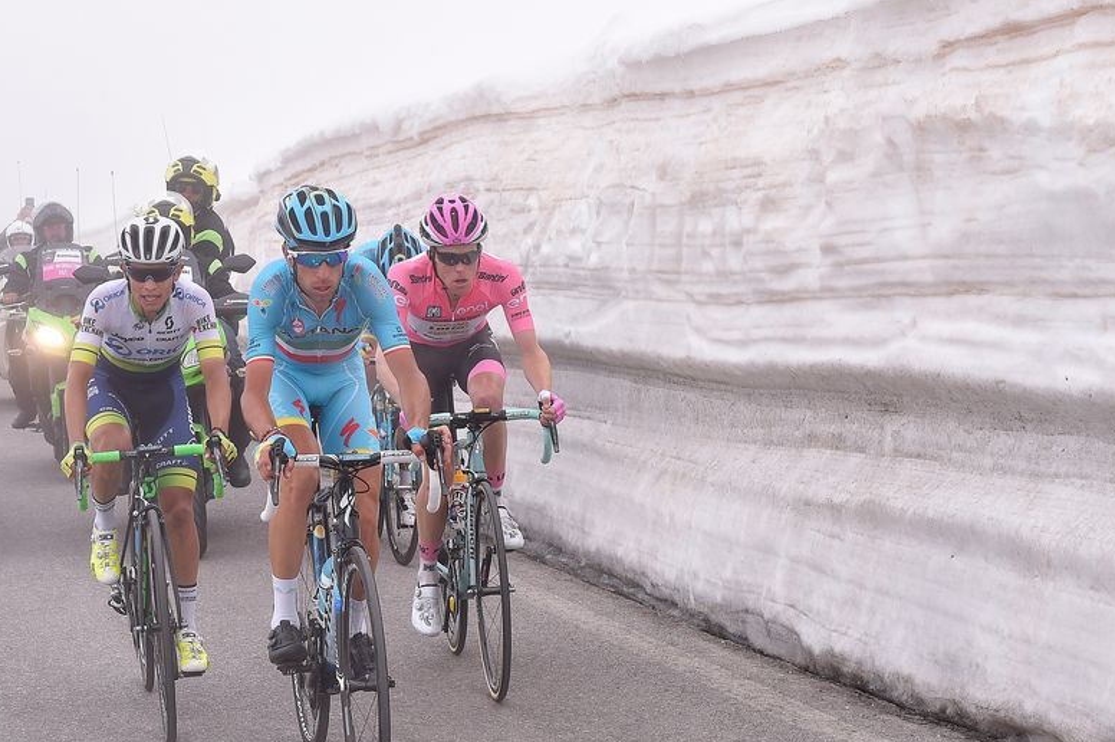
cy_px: 296
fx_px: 2630
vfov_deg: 16.0
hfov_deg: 23.8
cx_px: 339
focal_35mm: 85
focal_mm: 55
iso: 400
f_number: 7.1
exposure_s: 1/1000
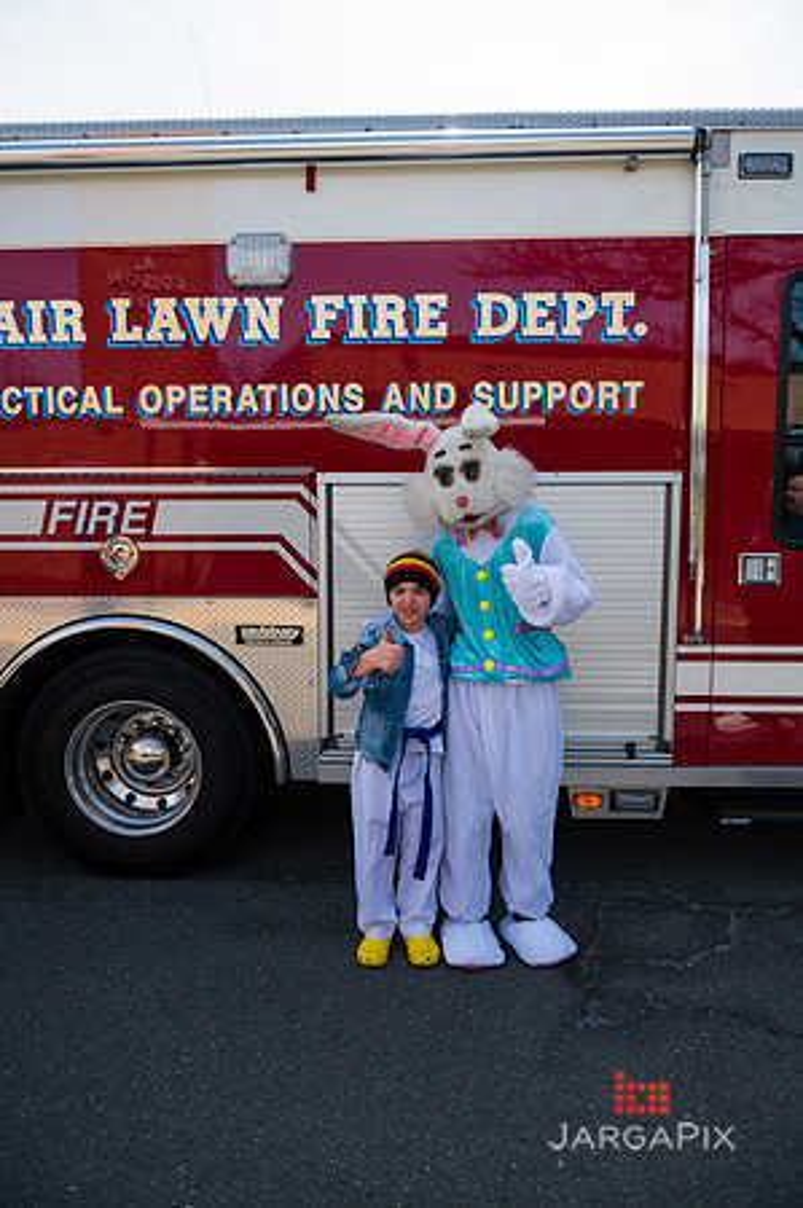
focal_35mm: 24
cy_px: 604
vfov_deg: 73.8
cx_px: 402
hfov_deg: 53.0
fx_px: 805
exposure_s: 1/2500
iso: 200
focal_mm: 24
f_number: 4
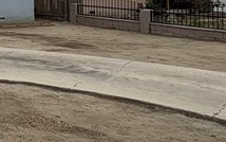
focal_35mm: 71
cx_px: -114
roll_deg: +0.0
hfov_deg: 23.2
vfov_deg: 17.4
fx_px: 438
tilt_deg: +2.7
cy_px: -37
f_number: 2.2
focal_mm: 2.22
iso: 50
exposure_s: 1/2985
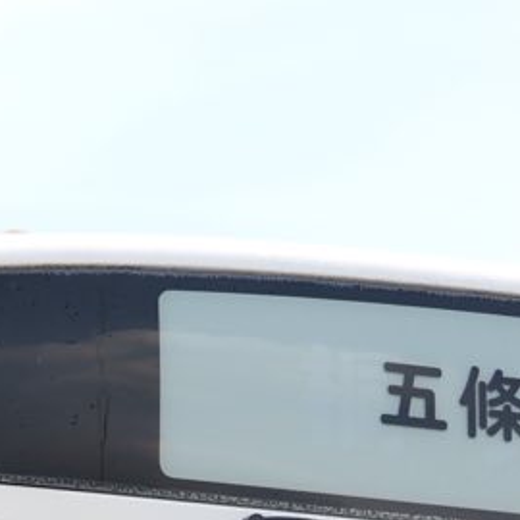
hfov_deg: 6.2
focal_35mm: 283
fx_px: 4810
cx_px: 212
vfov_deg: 6.0
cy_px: 1092
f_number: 1.8
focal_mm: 50
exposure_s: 1/3200
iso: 125
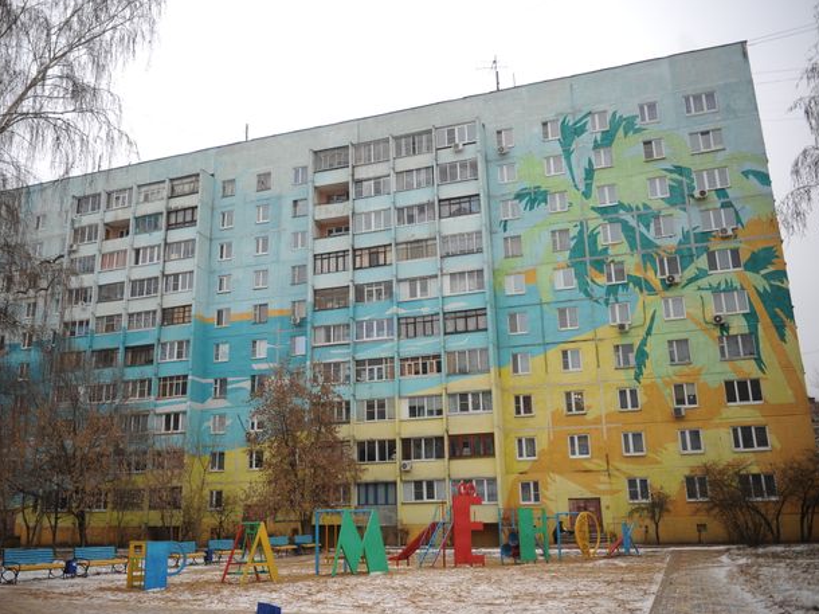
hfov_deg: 56.7
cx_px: 361
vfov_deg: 44.1
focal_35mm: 32
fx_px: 757
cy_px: 309
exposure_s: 1/160
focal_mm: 29
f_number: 2.8
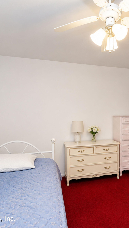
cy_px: 113
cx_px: 101
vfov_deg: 76.3
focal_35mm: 24
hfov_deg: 45.5
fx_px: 146
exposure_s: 1/60
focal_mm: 10
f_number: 7.1
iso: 2000
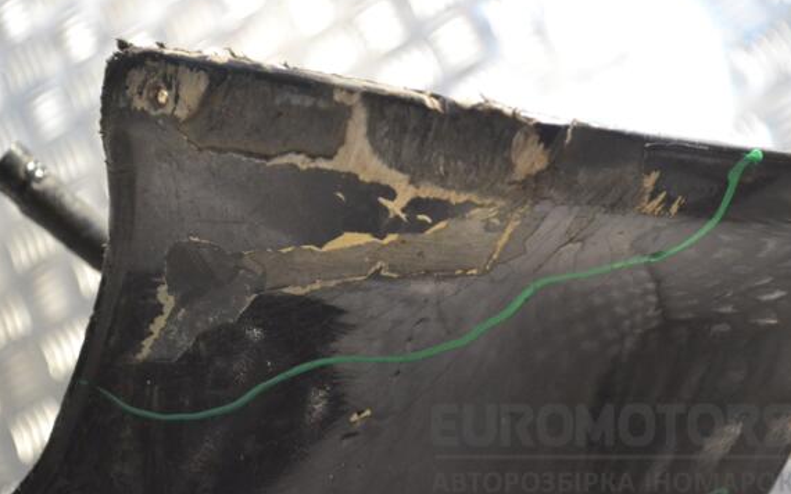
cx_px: 405
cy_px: 240
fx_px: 1908
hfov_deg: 23.4
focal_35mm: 89
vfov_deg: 14.8
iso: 3200
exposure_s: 1/160
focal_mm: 55
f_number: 6.3
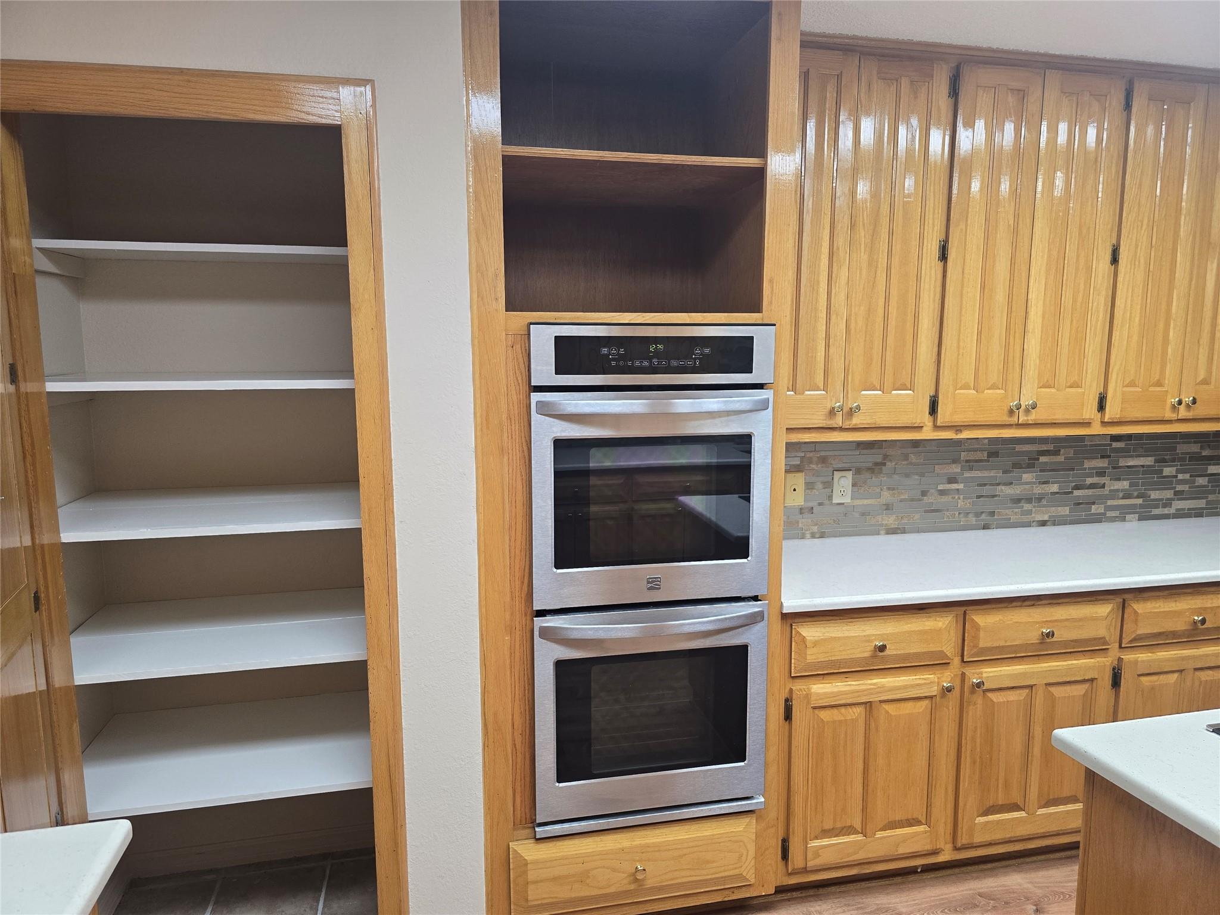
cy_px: 458
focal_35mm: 23
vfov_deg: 58.9
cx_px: 610
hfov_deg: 73.9
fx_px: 811
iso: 160
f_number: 1.7
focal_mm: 6.3
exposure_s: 1/120
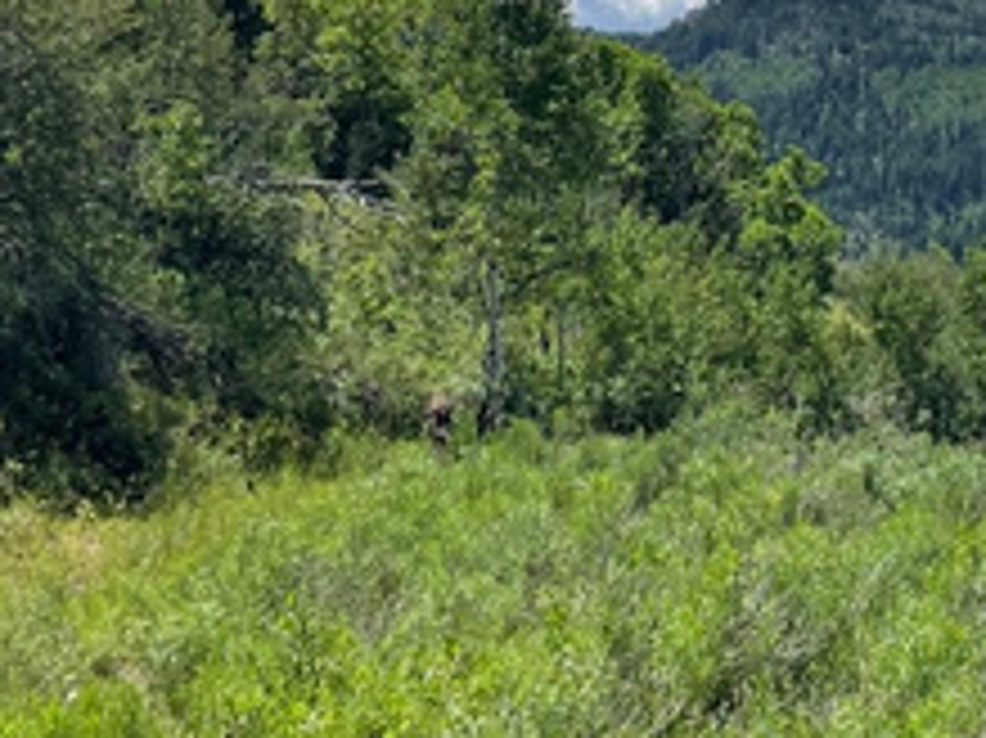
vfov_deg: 19.1
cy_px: 108
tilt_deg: +3.0
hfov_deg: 24.9
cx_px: 891
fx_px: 2164
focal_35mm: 76
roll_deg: +0.9
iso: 32
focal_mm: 4.2
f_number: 1.6
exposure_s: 1/5814
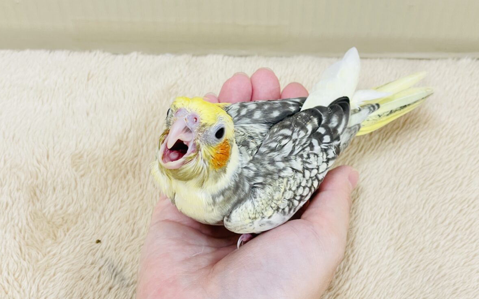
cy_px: 169
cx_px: 237
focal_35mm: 56
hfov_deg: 36.3
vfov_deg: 23.1
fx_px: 731
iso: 125
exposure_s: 1/99
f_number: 2
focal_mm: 6
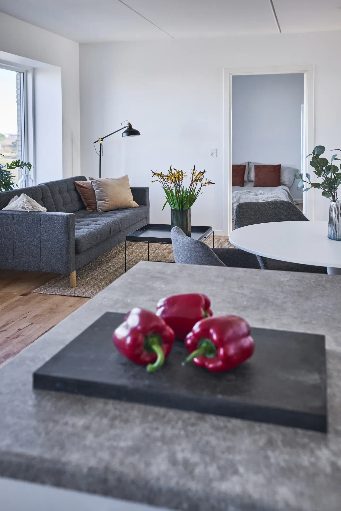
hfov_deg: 37.9
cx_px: 170
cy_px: 256
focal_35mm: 35
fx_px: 497
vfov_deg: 54.4
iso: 250
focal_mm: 35
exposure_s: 1/60
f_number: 5.6
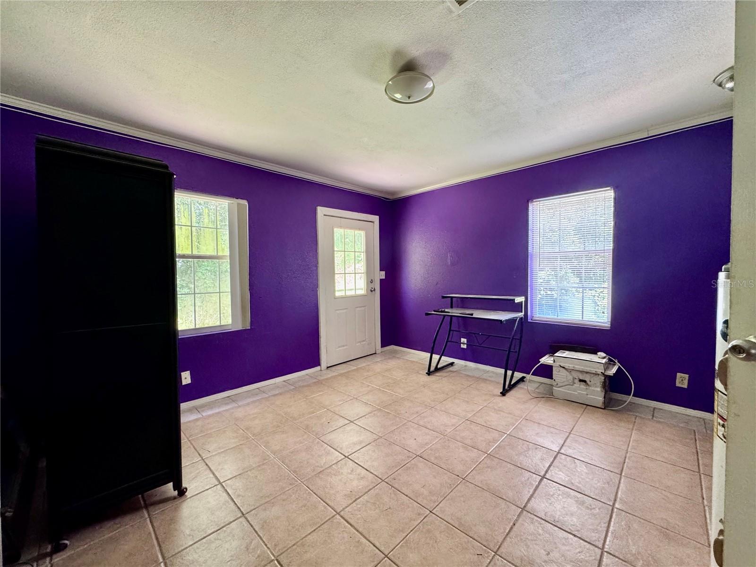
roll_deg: +0.8
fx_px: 306
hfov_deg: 102.1
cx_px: 378
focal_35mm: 14
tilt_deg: -2.4
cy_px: 284
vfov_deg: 85.7
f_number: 2.2
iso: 500
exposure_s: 1/60
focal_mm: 2.22
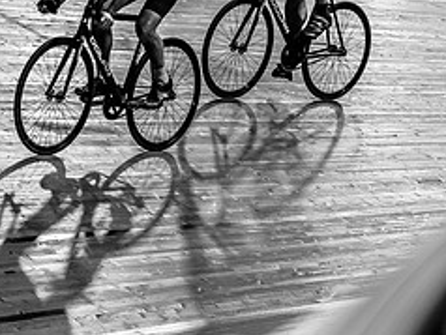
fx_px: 2489
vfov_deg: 7.7
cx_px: 14
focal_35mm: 193
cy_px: 141
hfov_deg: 10.2
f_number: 3.5
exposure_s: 1/1000
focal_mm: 70
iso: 2500
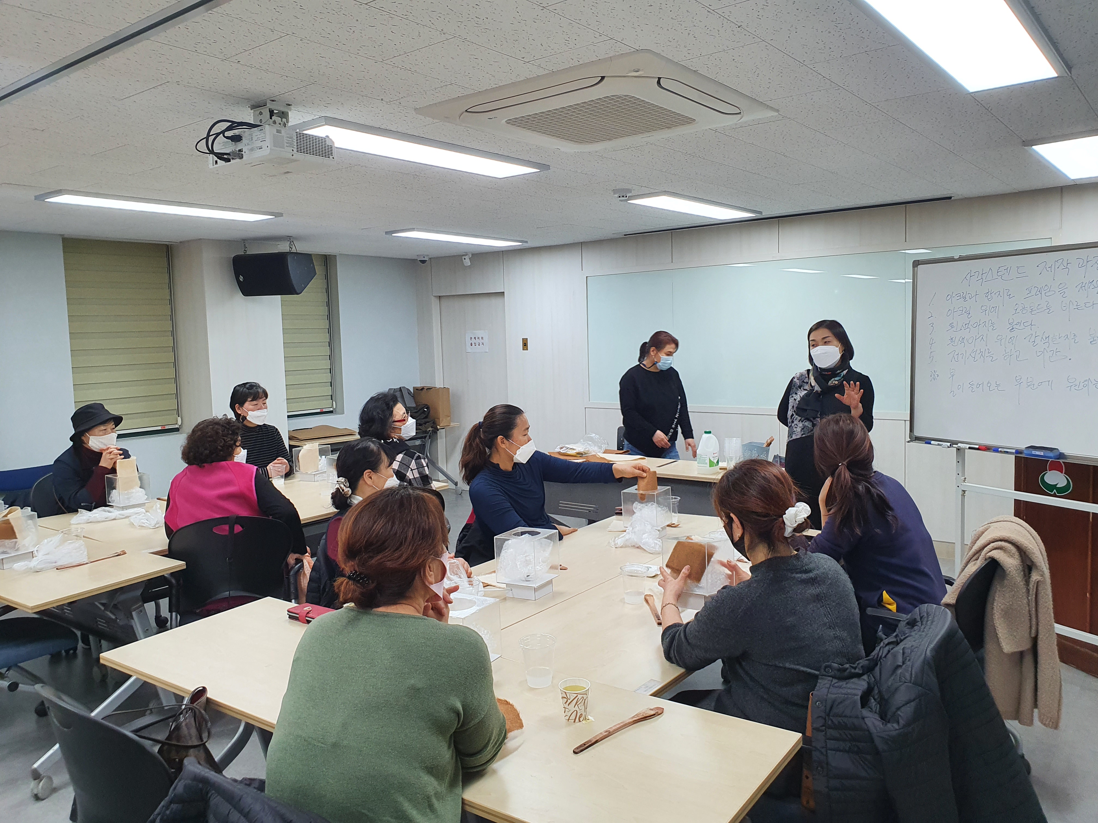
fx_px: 825
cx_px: 549
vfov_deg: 53.1
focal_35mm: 26
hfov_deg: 67.3
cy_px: 412
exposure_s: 1/120
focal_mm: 4.32
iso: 160
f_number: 2.4
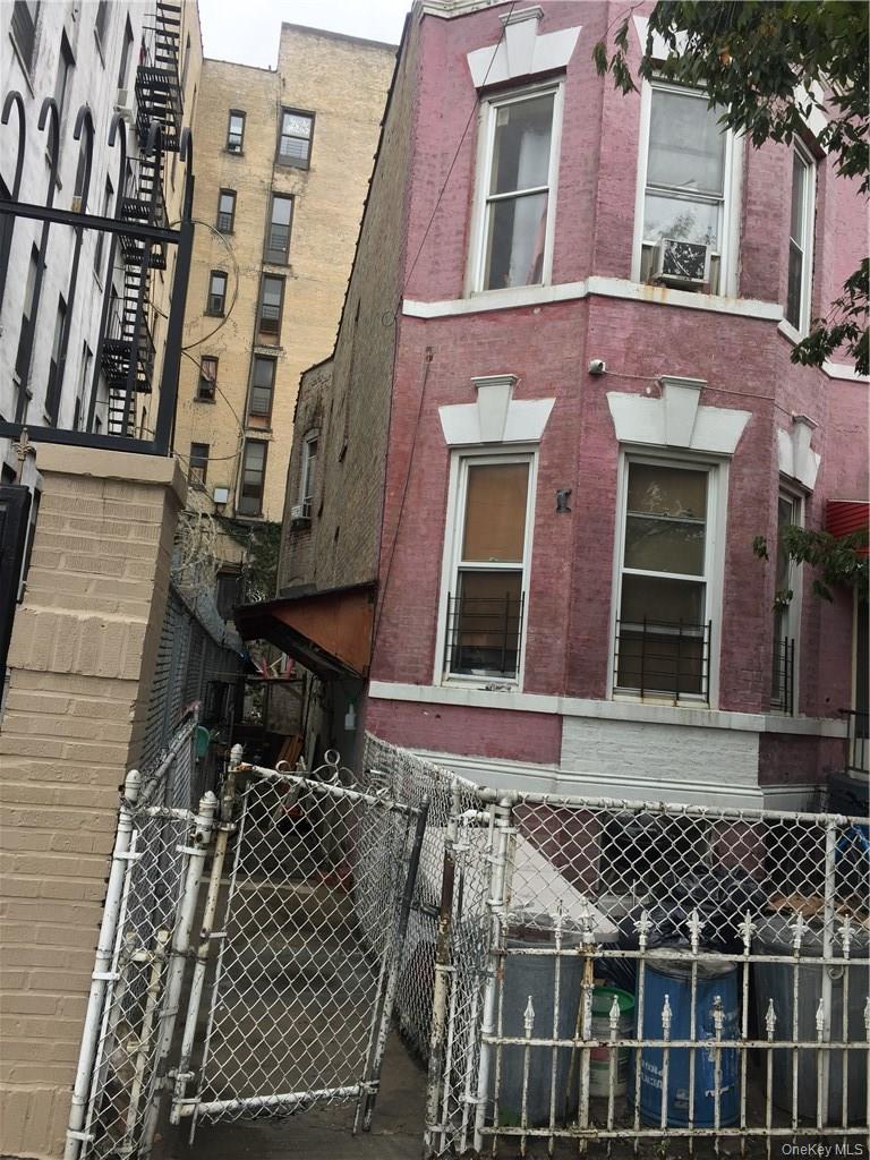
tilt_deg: +7.7
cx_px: 435
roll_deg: -4.3
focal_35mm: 29
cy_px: 580
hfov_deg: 48.2
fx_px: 972
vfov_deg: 61.7
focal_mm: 4.15
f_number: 2.2
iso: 32
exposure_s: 1/121
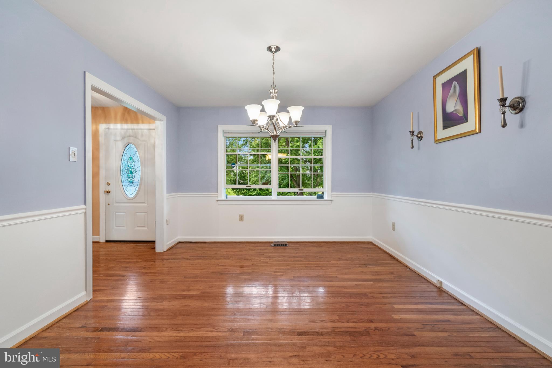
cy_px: 184
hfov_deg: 96.7
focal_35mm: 16
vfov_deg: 73.8
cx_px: 276
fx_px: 245
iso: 640
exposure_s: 1/400
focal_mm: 16
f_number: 8
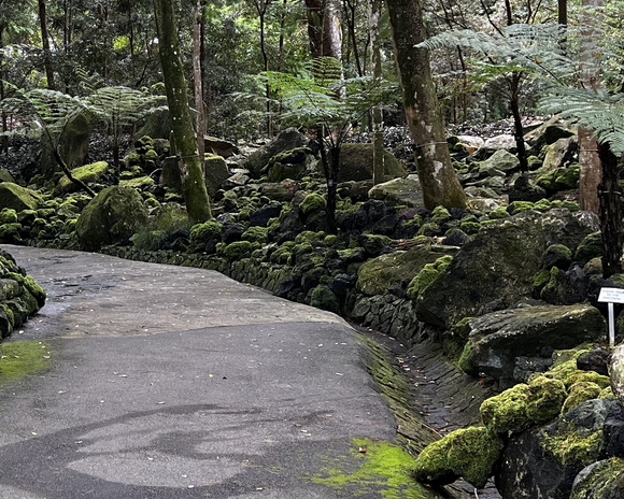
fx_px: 1293
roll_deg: +2.2
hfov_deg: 26.4
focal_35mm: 70
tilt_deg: +1.8
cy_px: 77
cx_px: 90
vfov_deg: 21.5
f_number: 1.5
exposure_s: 1/121
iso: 100
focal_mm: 5.7
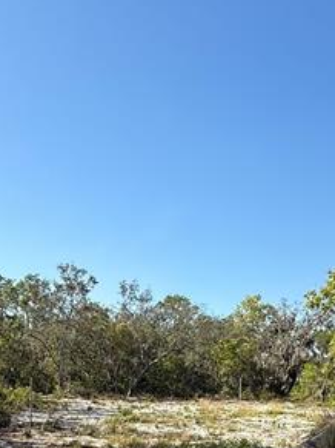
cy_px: 413
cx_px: 168
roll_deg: -0.7
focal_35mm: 37
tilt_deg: -4.7
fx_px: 478
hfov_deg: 38.6
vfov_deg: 45.0
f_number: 2.2
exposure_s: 1/1312
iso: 50
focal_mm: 2.22
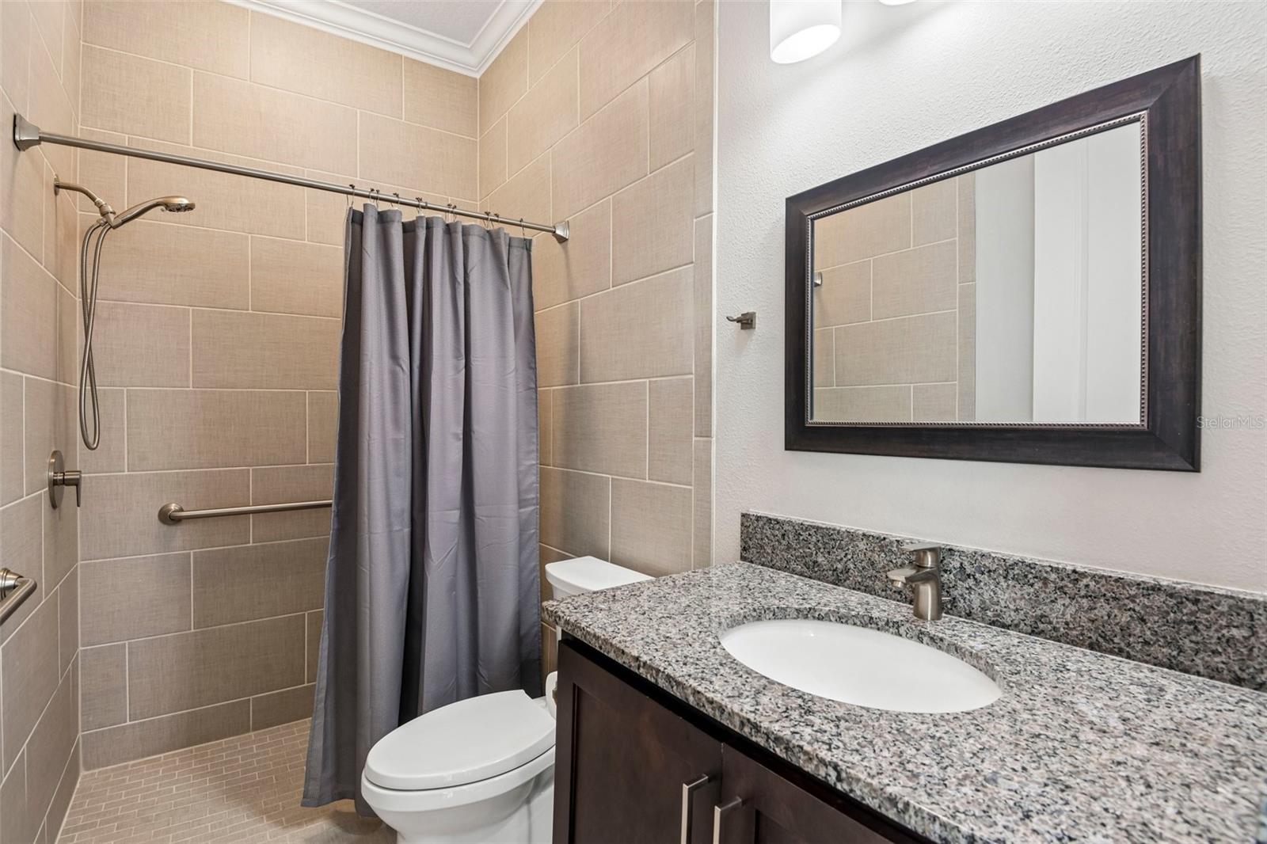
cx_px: 634
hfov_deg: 96.7
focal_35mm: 16
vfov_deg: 73.7
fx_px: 563
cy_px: 422
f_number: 8
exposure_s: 1/15
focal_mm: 16
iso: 400
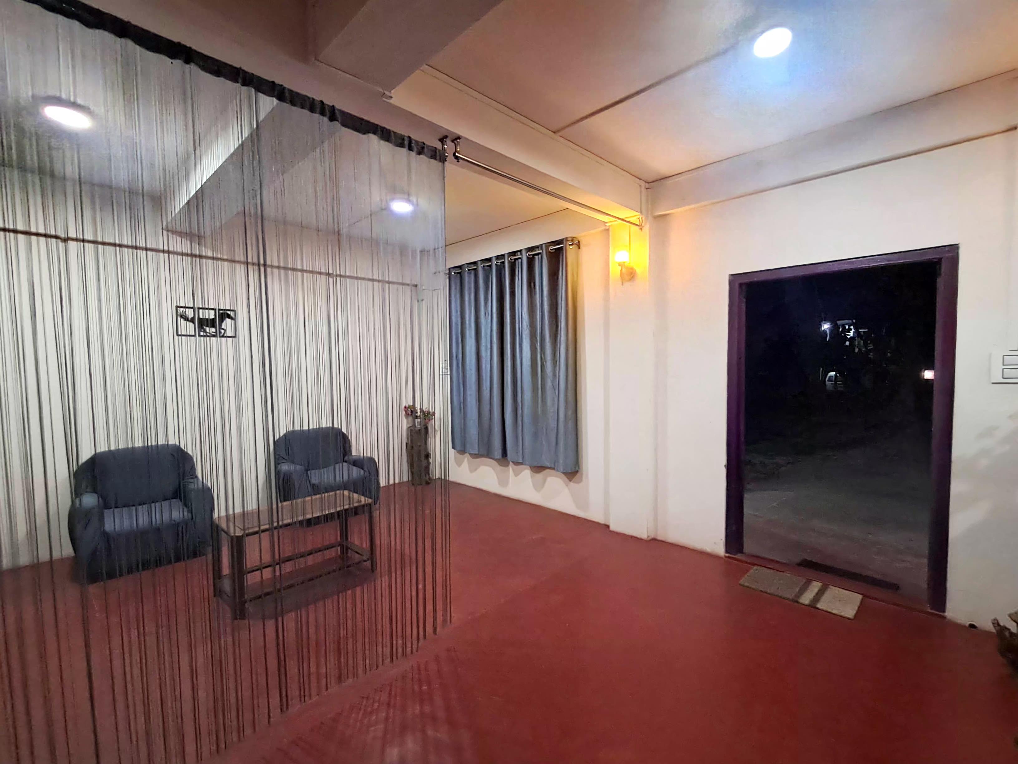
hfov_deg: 94.5
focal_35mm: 16
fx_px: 471
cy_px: 382
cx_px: 509
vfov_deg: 78.1
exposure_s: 1/25
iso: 320
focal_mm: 1.64
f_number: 2.2
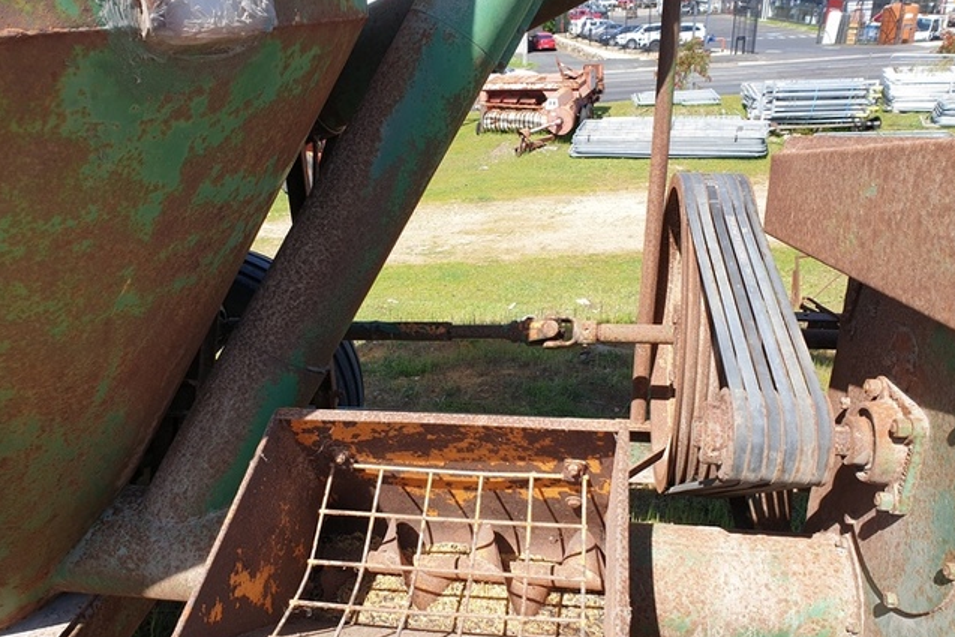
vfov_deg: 46.3
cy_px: 359
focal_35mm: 28
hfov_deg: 65.5
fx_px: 743
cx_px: 465
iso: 50
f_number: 2.4
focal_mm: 4.3
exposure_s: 1/740
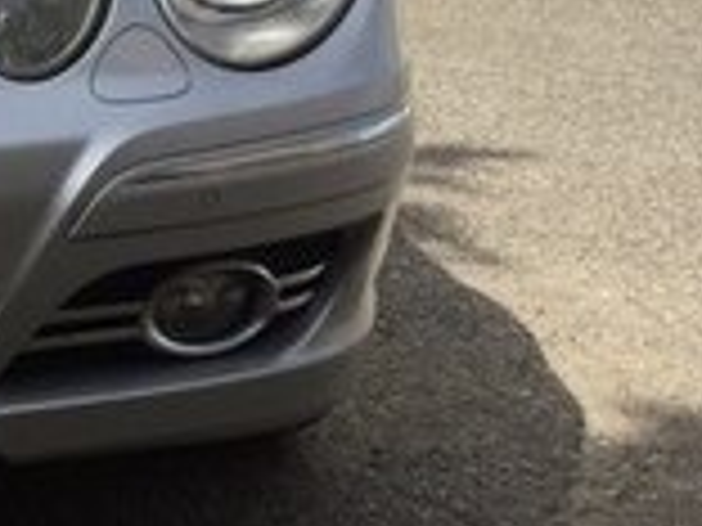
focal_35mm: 123
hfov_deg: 14.3
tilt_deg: -9.2
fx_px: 2494
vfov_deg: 11.9
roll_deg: -2.3
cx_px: -522
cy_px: 20
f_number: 2.2
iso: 32
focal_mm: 4.15
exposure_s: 1/2198
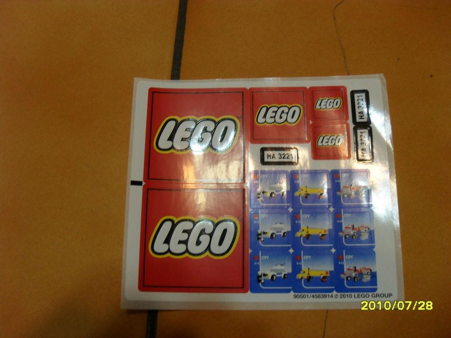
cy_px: 169
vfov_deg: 40.7
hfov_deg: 52.6
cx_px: 226
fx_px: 456
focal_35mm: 35
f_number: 2.8
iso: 200
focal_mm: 6.2
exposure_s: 1/10
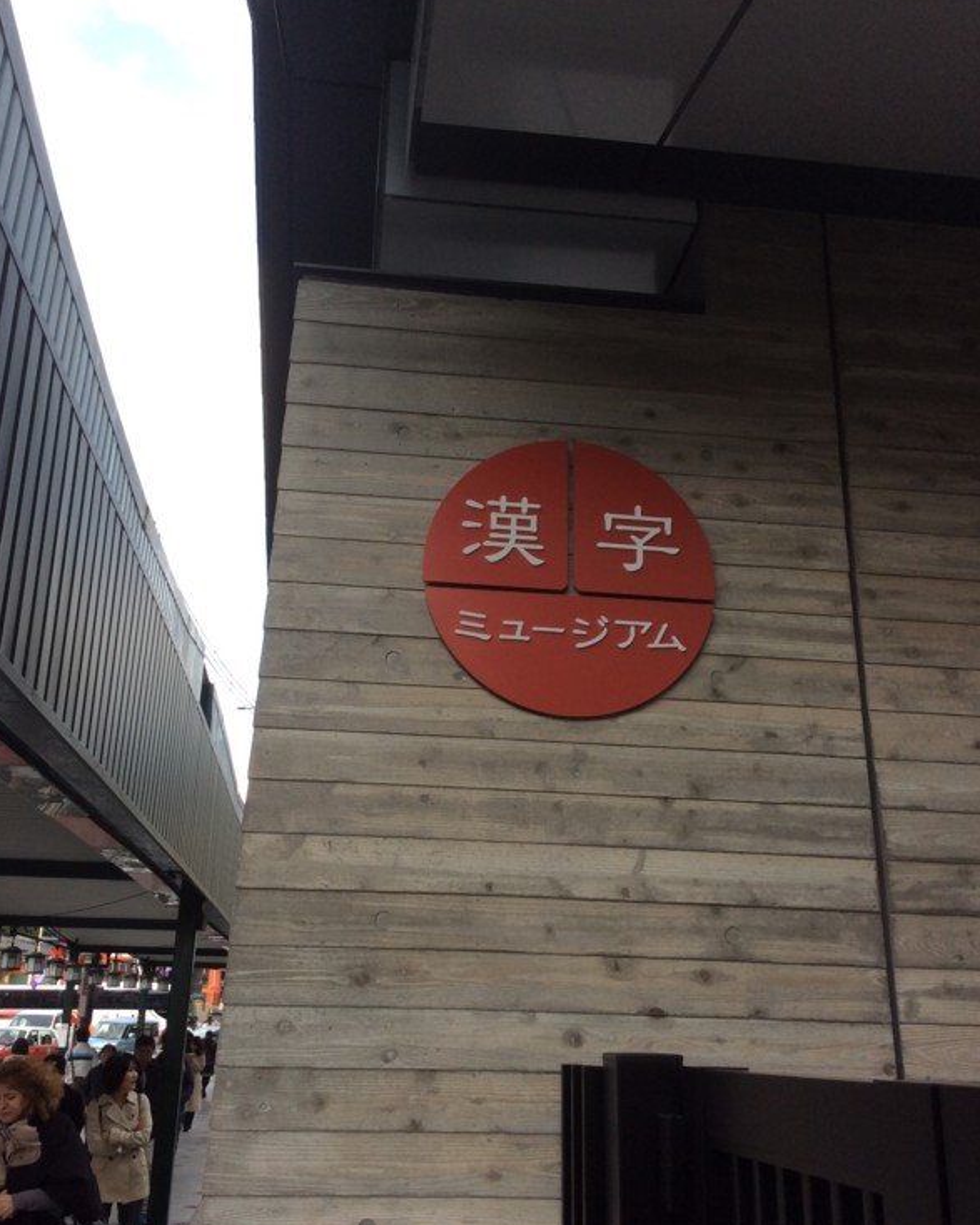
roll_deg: -0.5
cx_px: 493
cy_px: 633
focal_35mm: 34
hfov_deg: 43.3
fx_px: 1233
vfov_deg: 52.8
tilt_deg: +18.0
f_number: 2.4
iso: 32
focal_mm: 3.3
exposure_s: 1/250
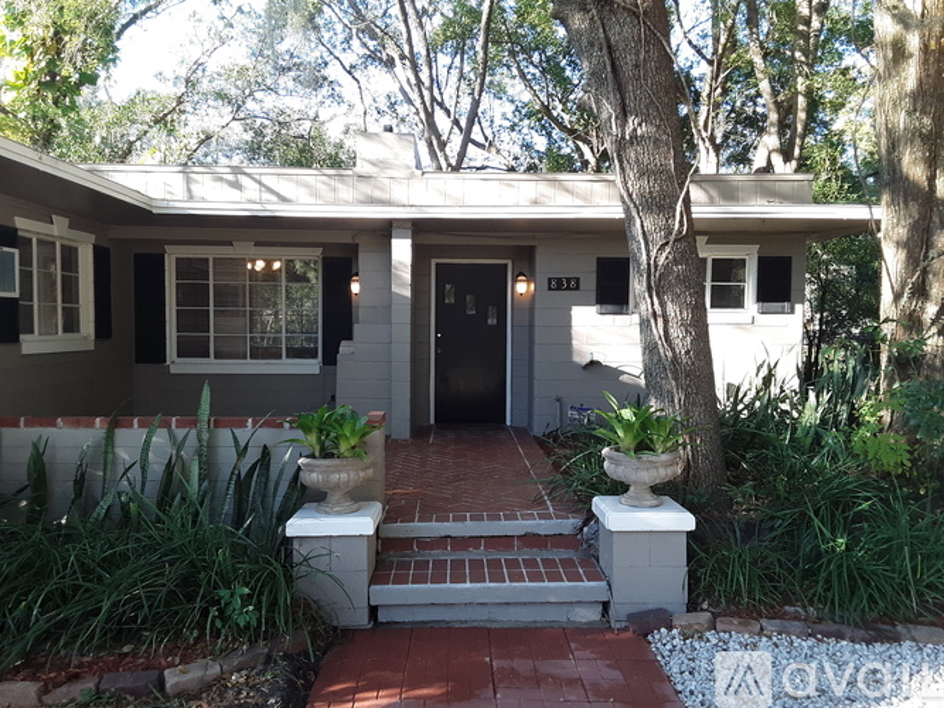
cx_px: 472
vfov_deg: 49.7
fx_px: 763
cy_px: 354
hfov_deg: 63.5
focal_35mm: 28
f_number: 1.9
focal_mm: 2.91
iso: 64
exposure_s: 1/120
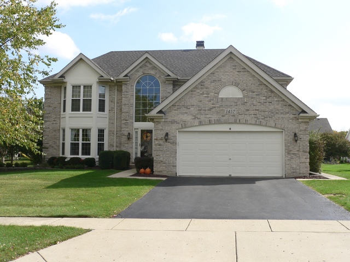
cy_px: 131
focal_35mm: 40
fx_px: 404
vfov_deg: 36.0
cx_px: 175
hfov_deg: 46.8
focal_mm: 6.6
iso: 80
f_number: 4.6
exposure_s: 1/500
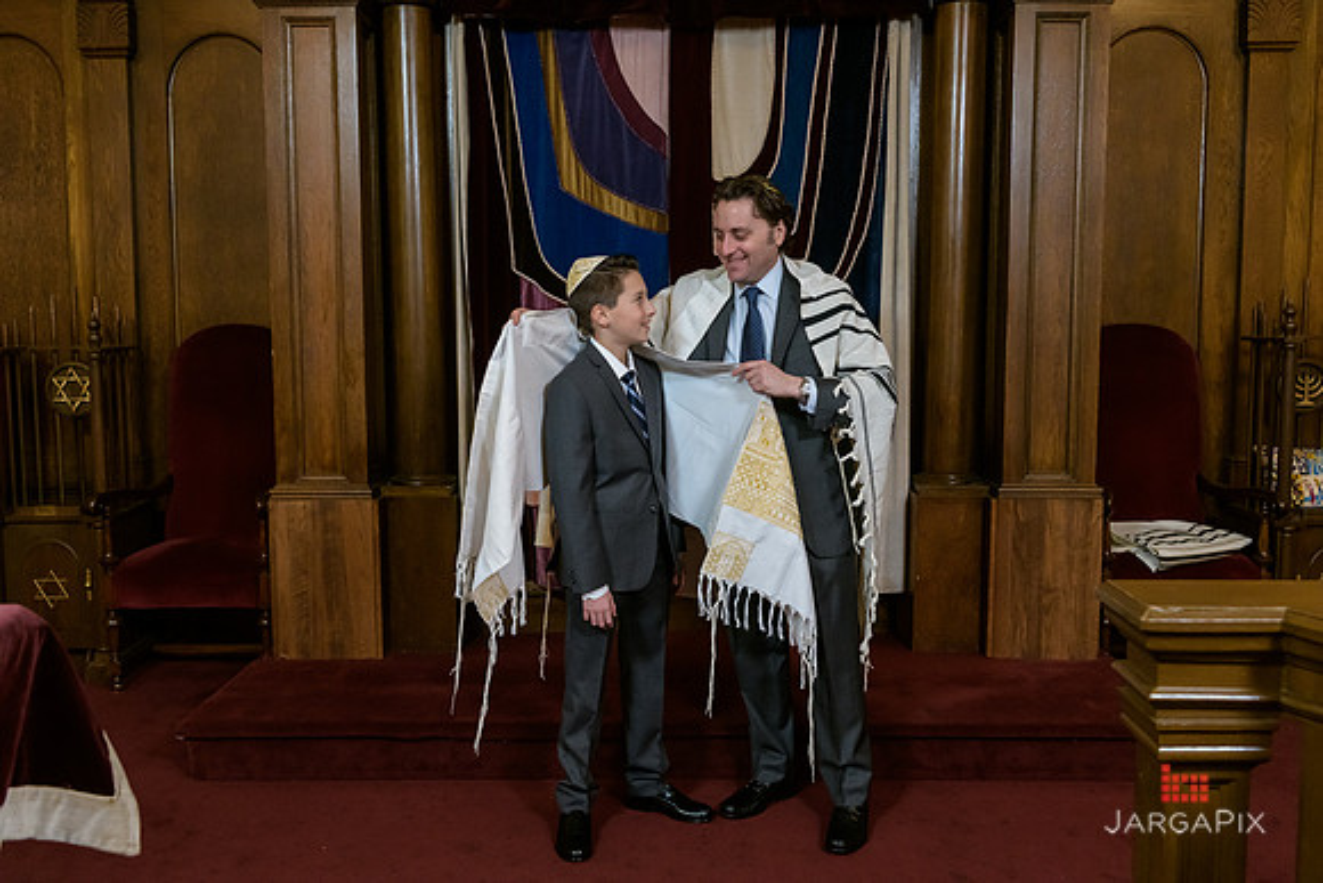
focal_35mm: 33
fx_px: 1230
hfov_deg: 56.6
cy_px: 421
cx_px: 662
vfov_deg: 39.5
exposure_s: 1/125
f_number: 5.6
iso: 1600
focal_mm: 32
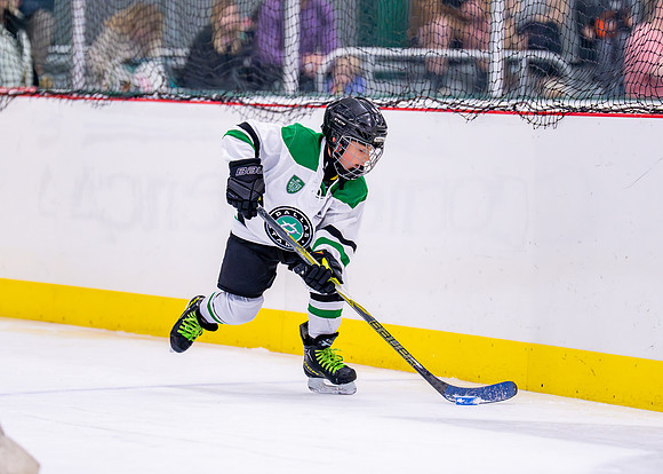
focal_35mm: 288
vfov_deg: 5.0
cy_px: 249
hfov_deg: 7.0
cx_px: 310
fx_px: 5427
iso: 2500
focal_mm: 200
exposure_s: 1/1250
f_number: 2.8
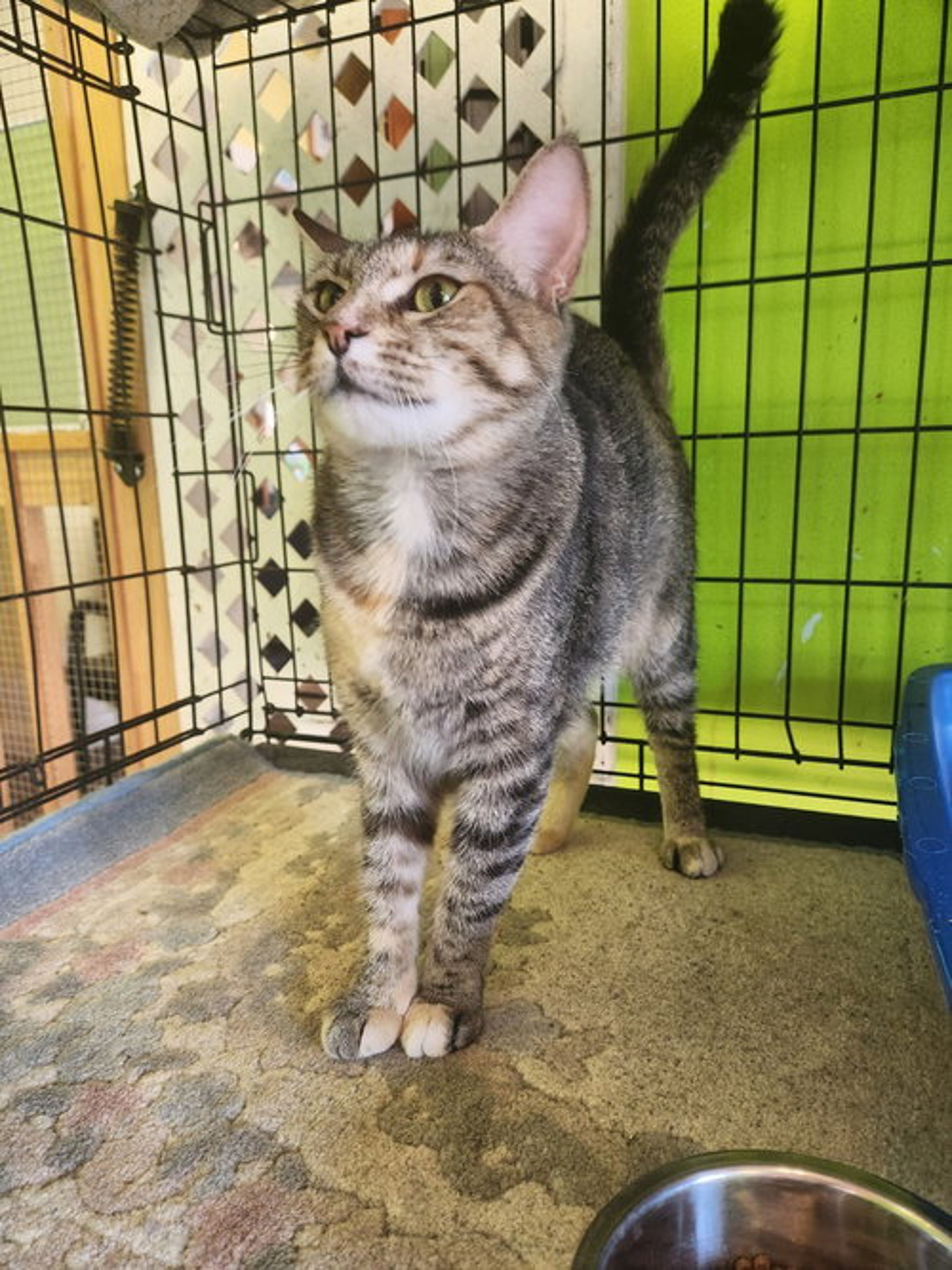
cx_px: 476
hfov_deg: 58.9
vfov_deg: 73.9
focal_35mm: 23
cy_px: 635
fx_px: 844
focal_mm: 5.4
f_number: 1.8
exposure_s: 1/120
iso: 250
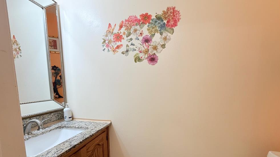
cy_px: 100
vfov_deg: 65.8
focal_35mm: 16
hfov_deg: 99.4
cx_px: 141
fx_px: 119
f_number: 2.2
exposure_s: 1/120
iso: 125
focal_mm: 2.22
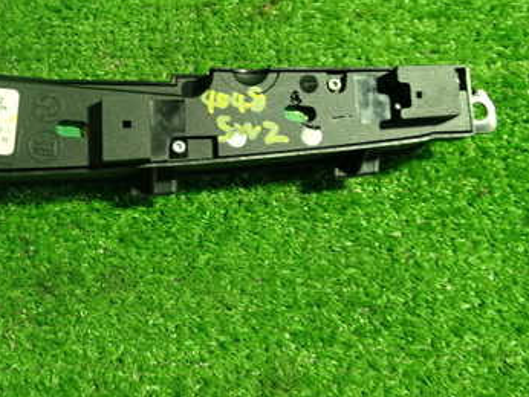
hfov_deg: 36.3
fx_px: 795
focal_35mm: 52
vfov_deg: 27.8
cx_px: 159
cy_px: 121
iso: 320
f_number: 2.3
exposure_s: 1/30
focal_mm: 5.4
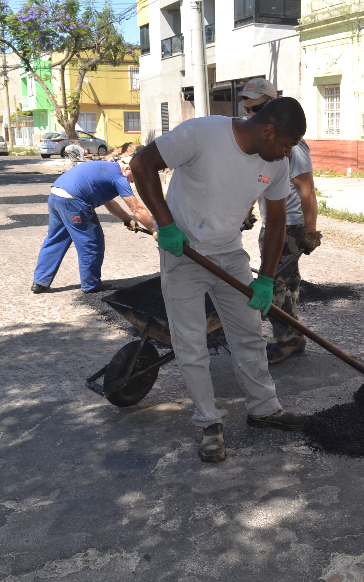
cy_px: 295
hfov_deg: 29.6
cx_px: 306
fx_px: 667
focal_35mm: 42
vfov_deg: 47.2
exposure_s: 1/200
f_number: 6.3
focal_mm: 18
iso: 100
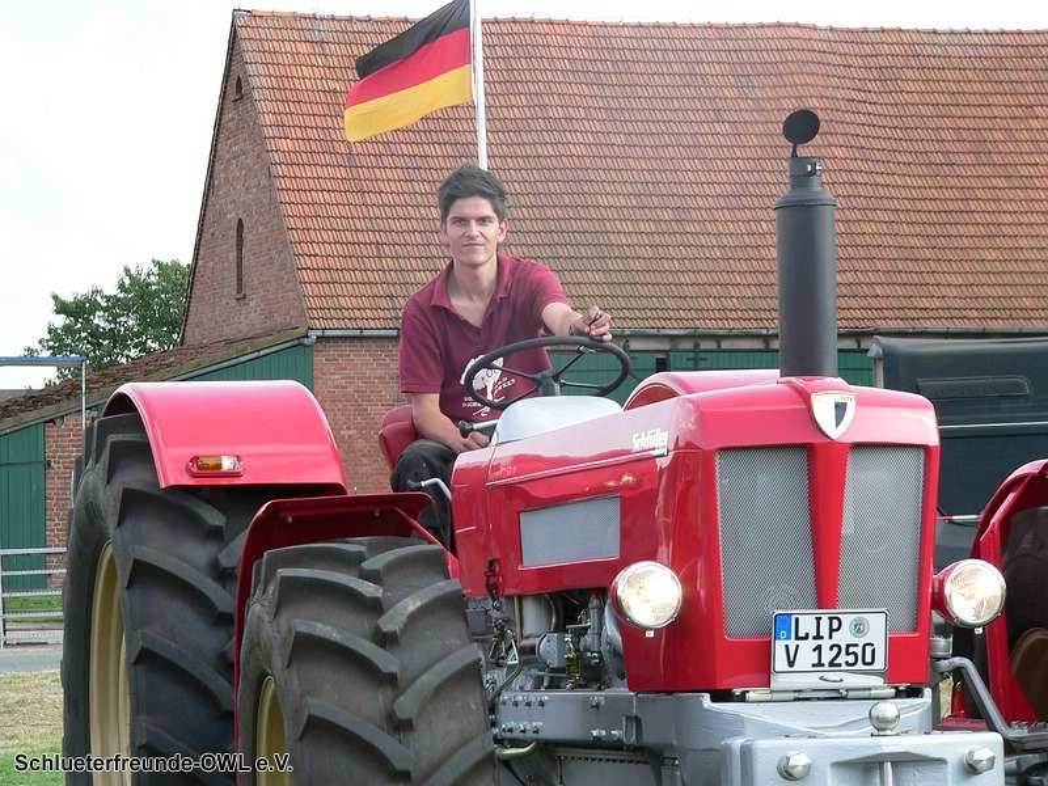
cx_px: 524
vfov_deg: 10.7
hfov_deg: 14.3
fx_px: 4178
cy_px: 393
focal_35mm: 138
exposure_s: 1/160
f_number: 4
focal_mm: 23
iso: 80
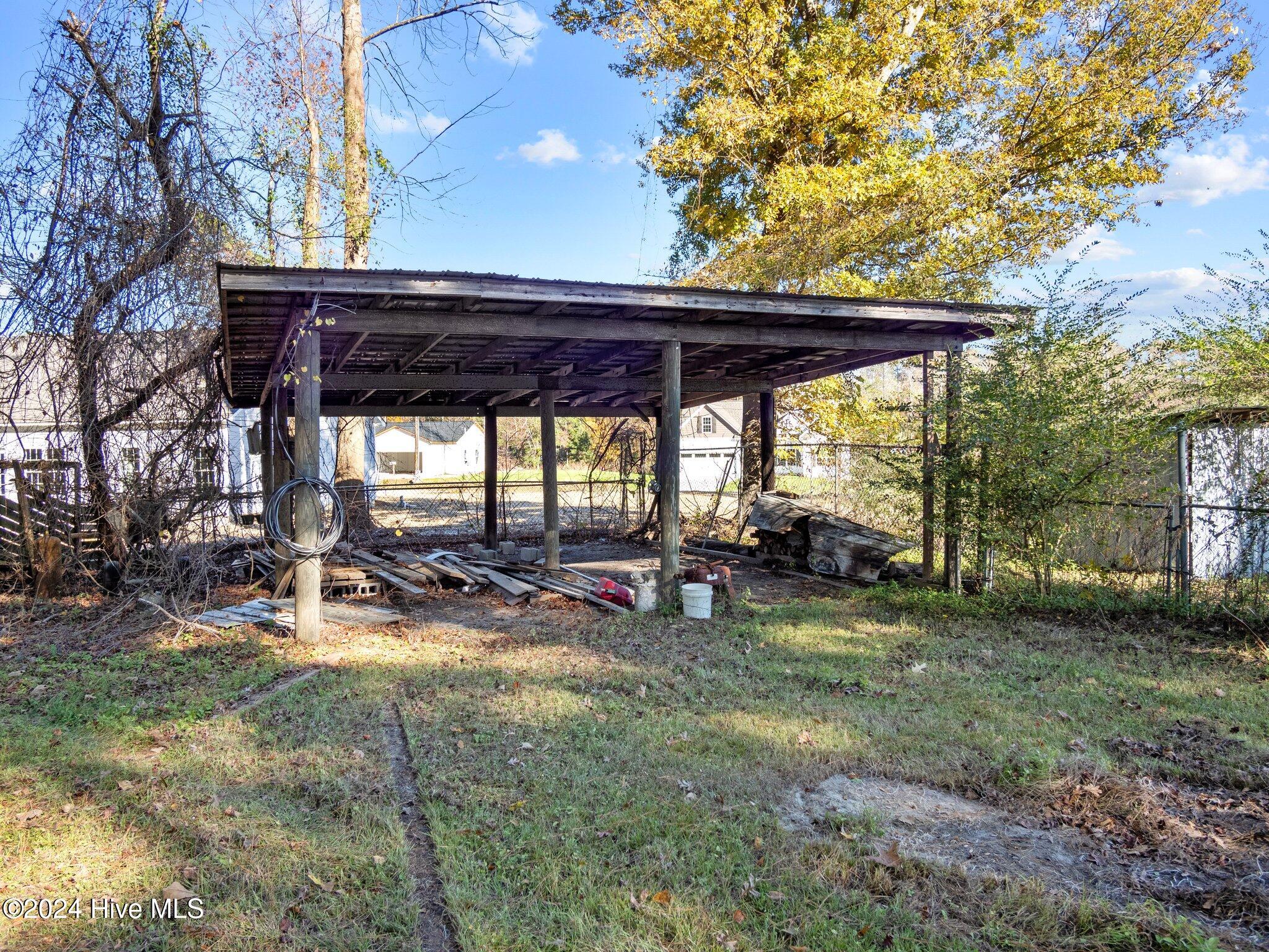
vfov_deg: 53.1
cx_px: 634
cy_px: 476
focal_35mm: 26
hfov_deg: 67.3
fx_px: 953
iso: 200
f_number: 5.6
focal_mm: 13
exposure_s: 1/160
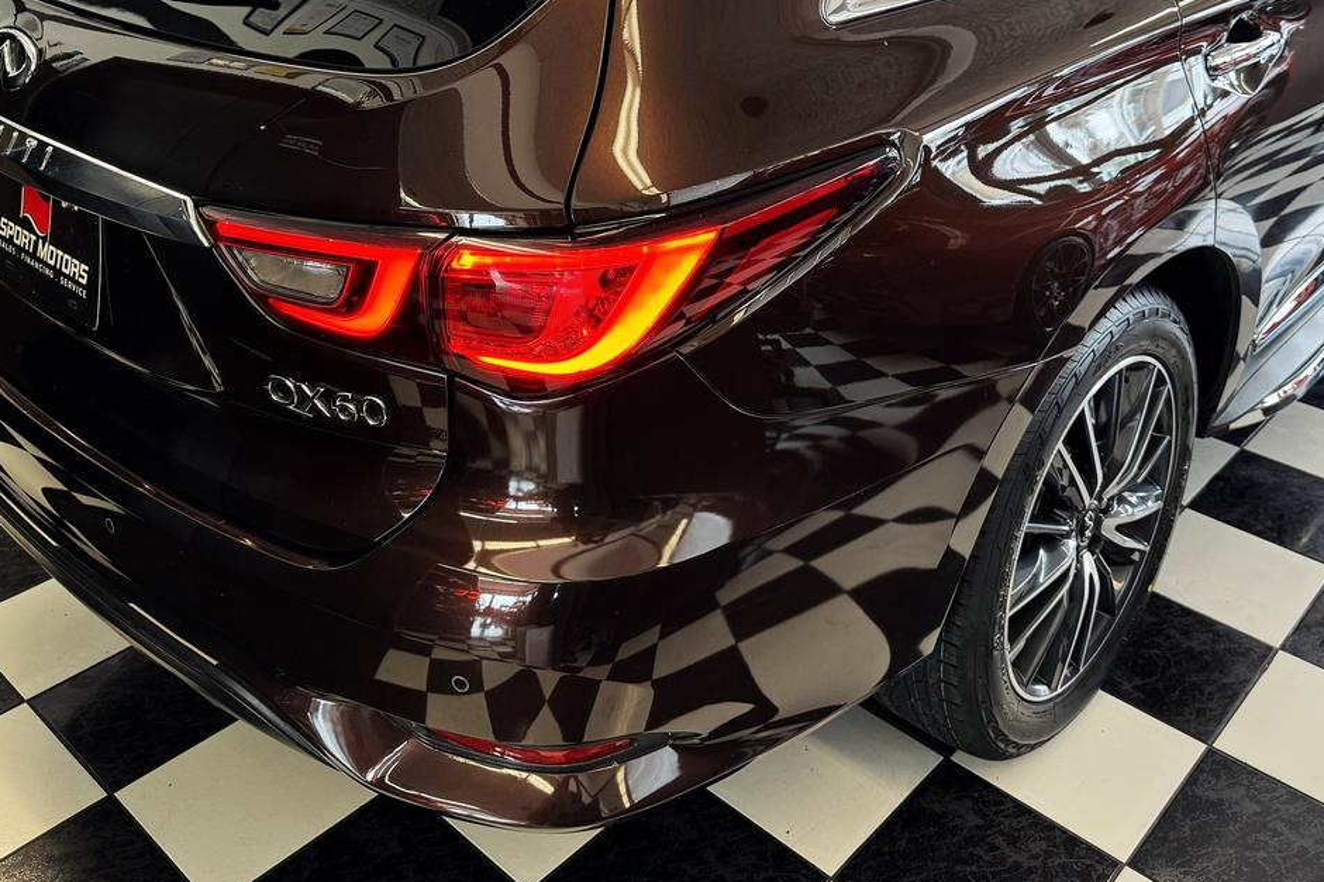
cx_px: 741
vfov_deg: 37.8
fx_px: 1250
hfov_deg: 55.7
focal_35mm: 34
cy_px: 213
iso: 125
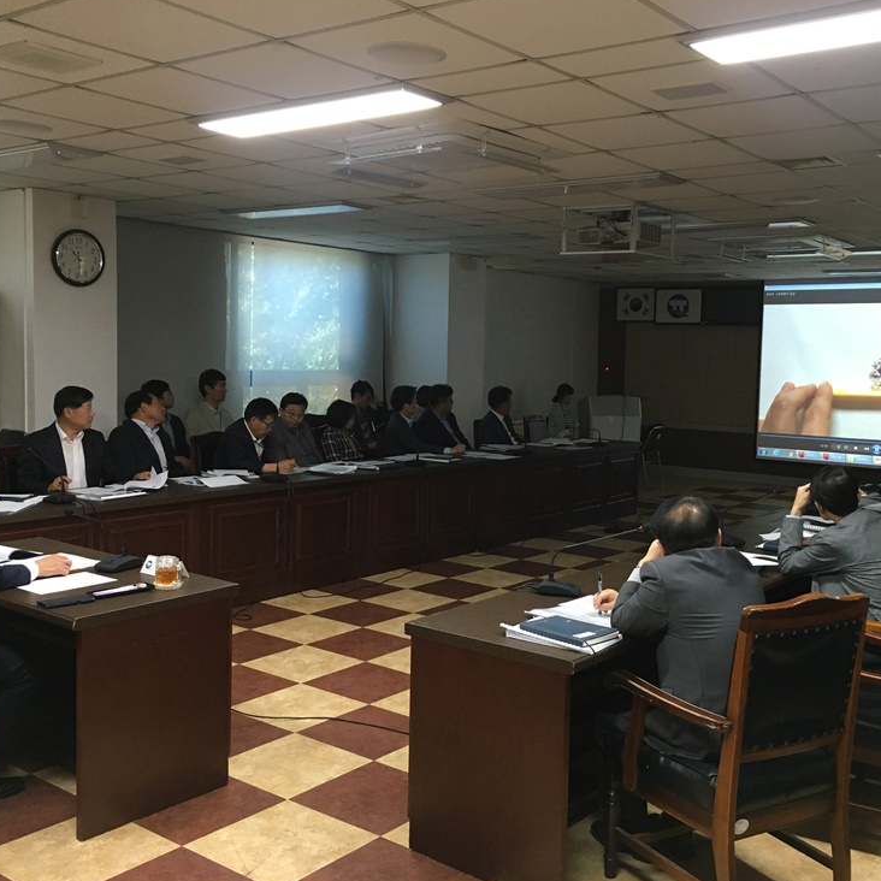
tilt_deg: -3.7
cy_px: 436
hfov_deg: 47.1
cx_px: 491
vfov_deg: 47.2
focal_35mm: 35
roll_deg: -1.1
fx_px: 1008
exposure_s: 1/30
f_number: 2.2
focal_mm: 4.15
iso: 125
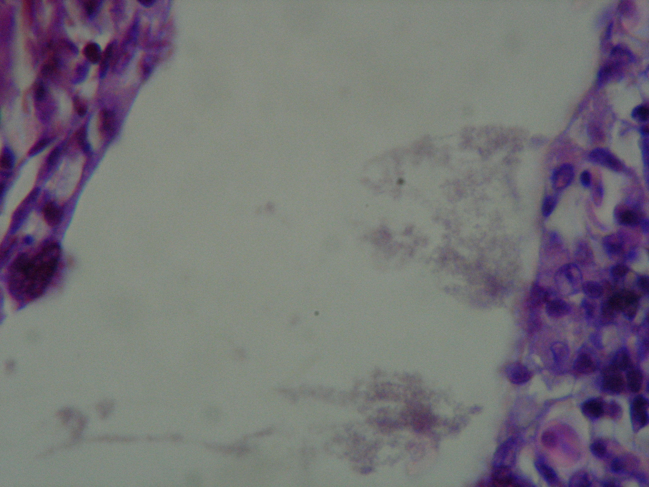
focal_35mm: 82
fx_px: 1537
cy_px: 244
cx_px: 324
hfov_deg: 23.8
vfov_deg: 18.0
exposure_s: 1/61.7
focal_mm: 17
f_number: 4
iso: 400
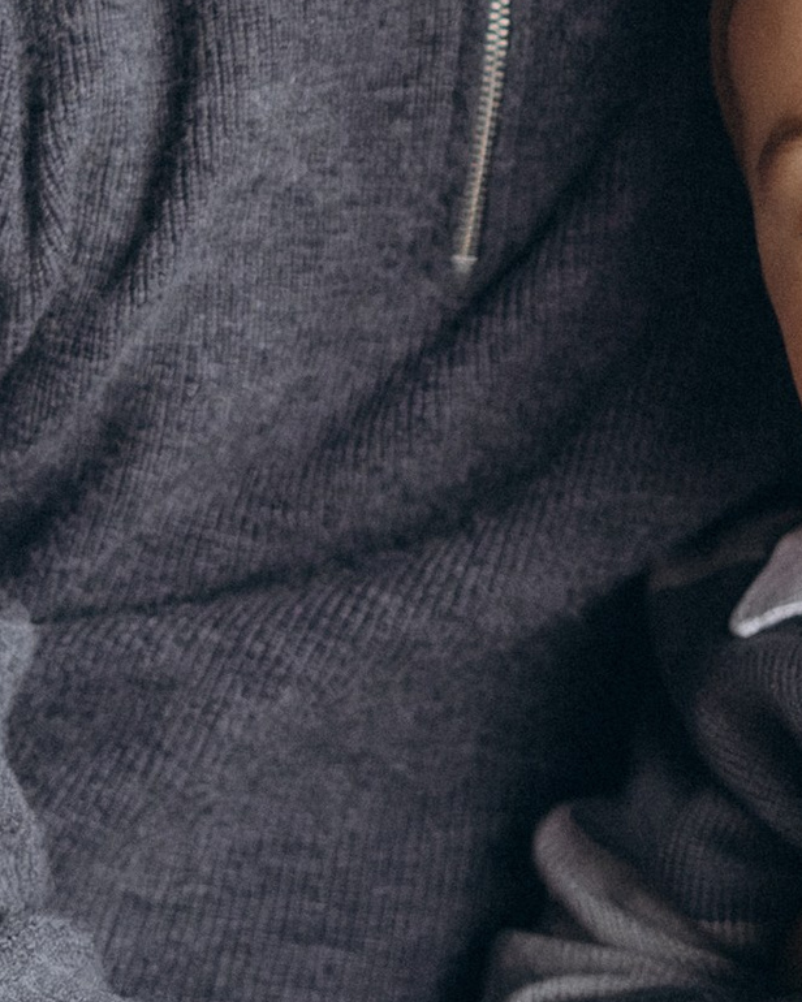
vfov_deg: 8.2
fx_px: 6943
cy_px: -29
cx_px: 1176
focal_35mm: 234
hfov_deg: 6.5
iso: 2000
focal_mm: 50
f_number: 1.8
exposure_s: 1/800
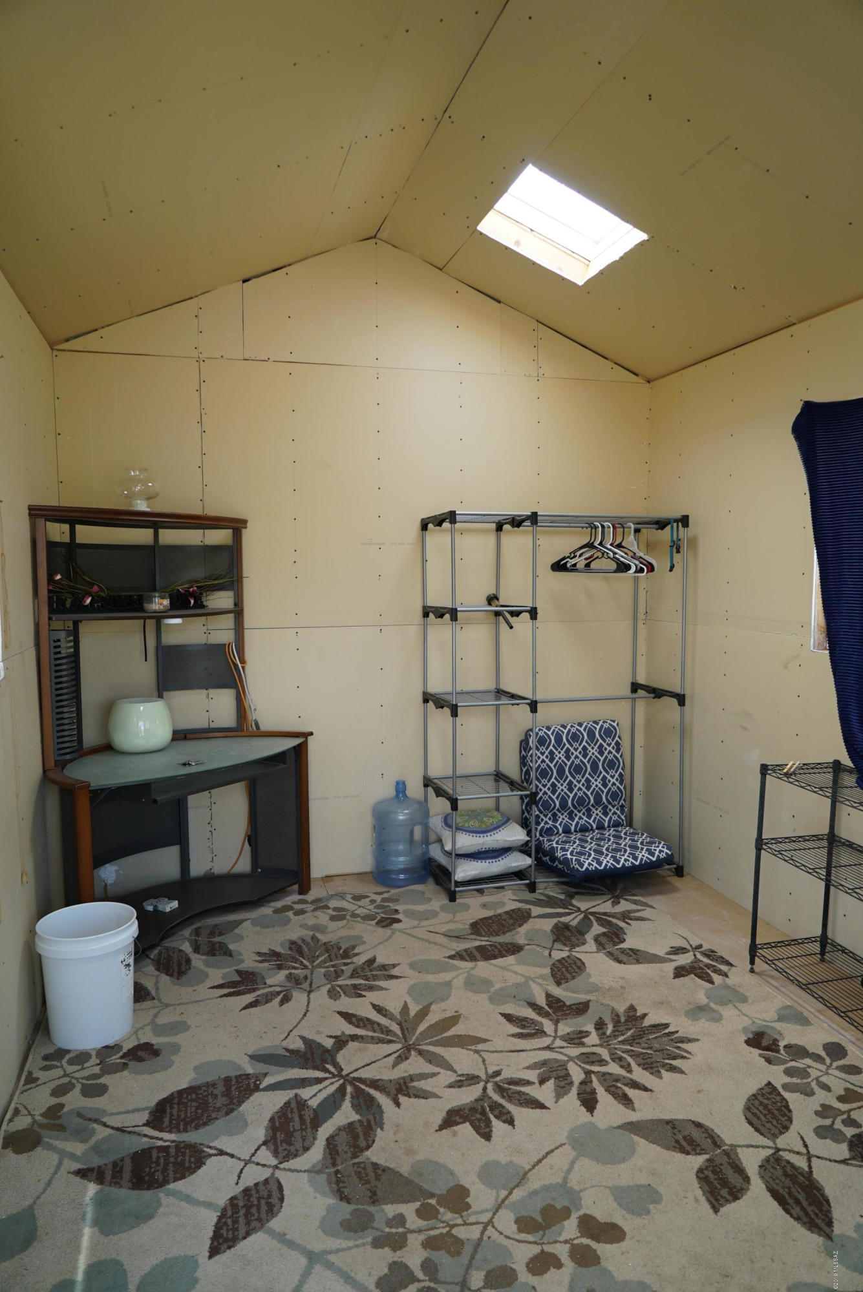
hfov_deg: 53.2
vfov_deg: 73.7
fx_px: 862
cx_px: 432
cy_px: 646
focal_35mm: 24
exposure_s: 1/160
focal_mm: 24
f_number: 4
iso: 200
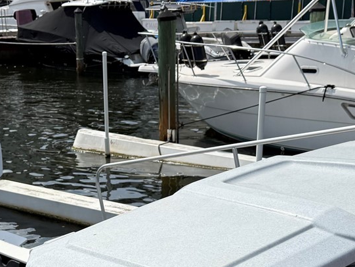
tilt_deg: -16.2
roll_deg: +2.2
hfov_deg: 27.2
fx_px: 728
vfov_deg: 20.5
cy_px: 211
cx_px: 117
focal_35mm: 71
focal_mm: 6.76
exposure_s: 1/6711
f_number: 1.78
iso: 80
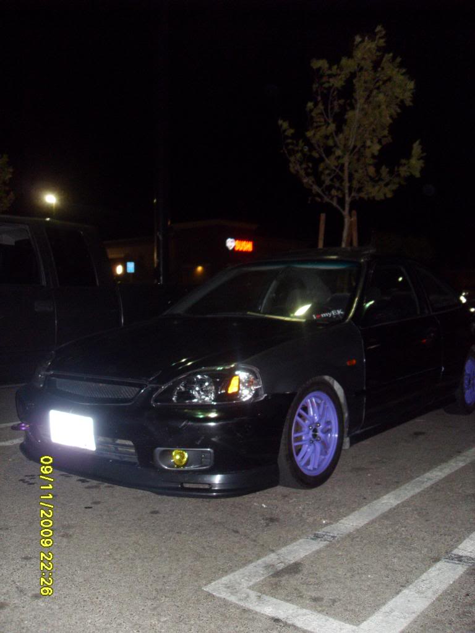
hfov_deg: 41.8
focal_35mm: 34
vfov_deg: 54.0
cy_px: 316
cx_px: 238
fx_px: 622
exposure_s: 1/45
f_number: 2.8
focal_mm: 6.3
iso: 400
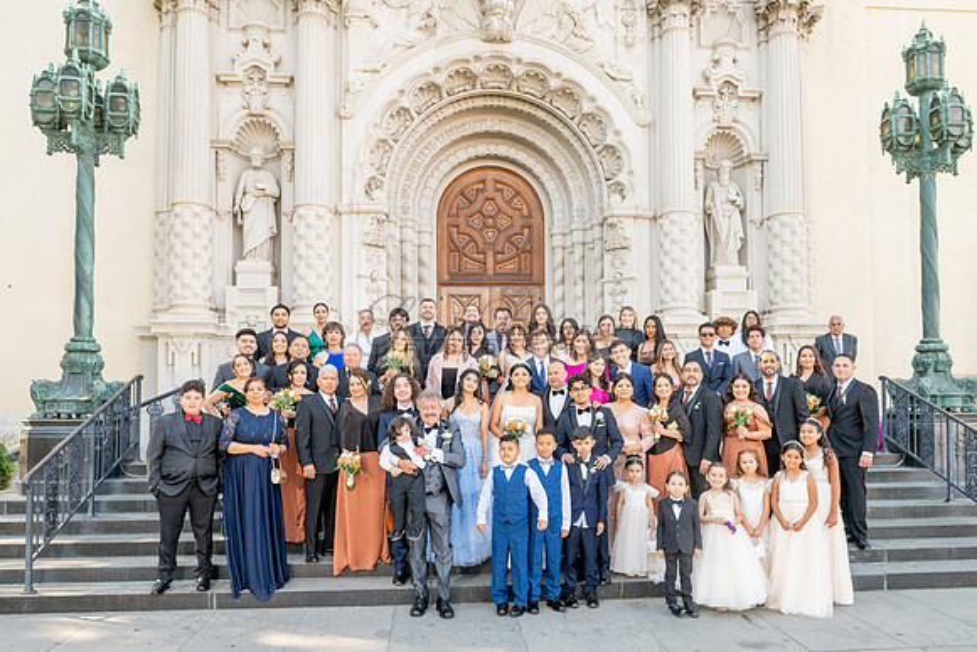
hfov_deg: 65.4
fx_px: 760
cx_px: 504
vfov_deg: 46.2
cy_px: 380
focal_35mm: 28
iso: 400
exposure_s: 1/200
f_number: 5.6
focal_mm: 24
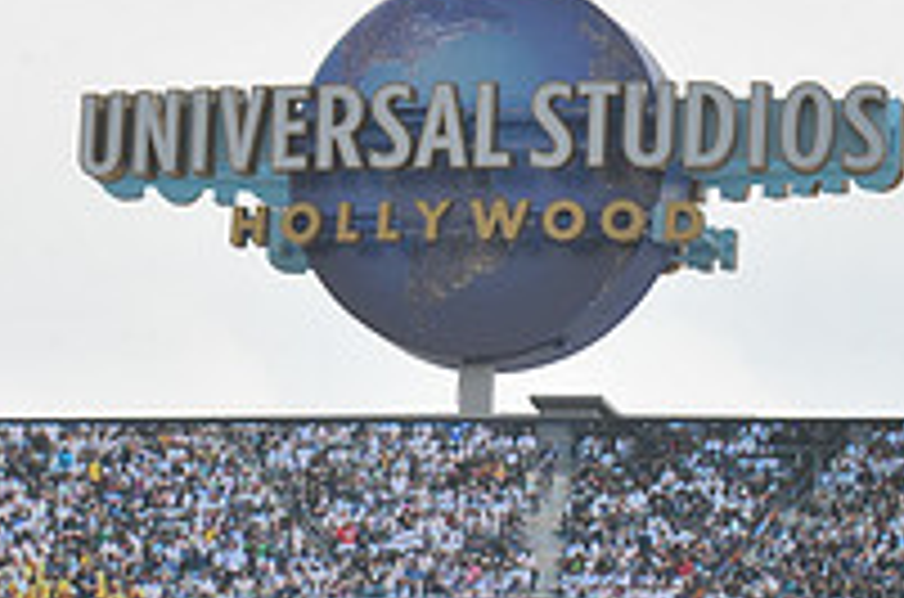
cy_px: 585
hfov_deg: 4.1
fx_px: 12676
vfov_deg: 2.7
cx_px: 490
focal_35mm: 506
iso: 320
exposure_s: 1/500
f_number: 13
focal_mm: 175
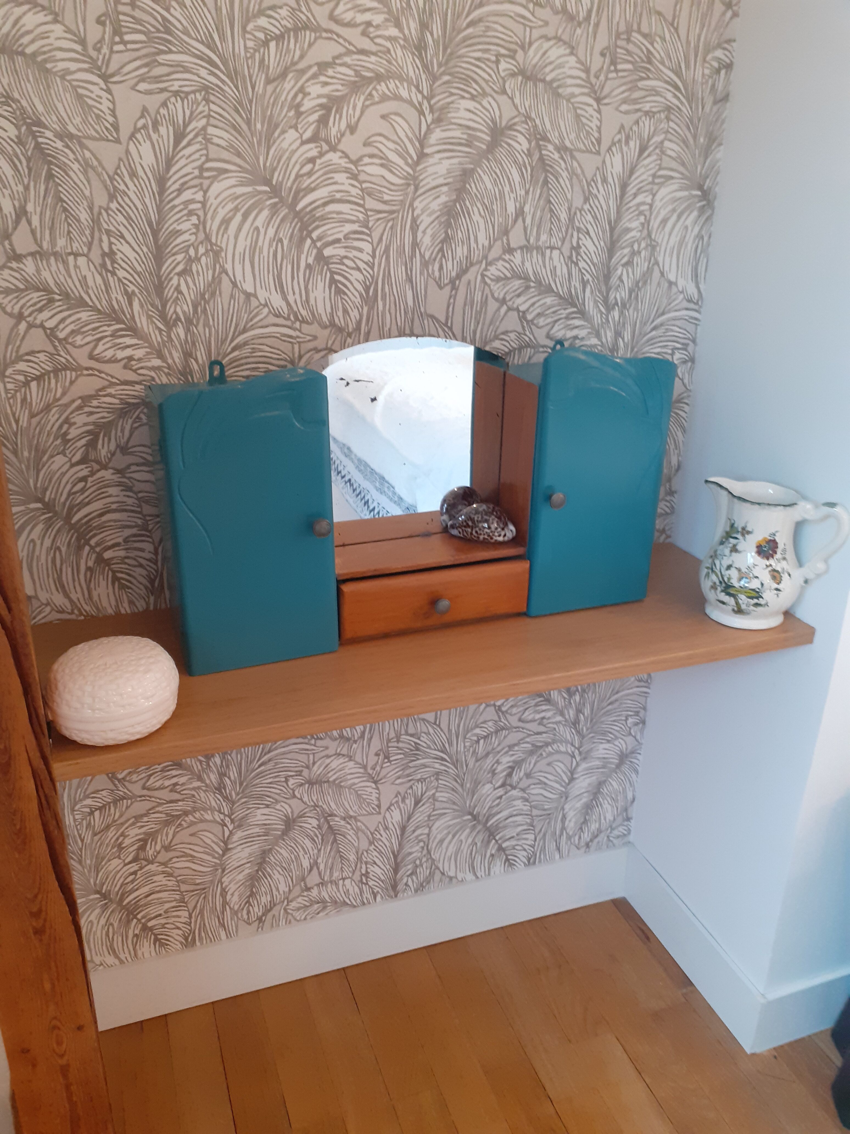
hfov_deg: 51.4
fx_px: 884
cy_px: 567
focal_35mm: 27
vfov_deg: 65.3
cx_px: 425
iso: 200
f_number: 1.9
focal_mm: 3.6
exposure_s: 1/25
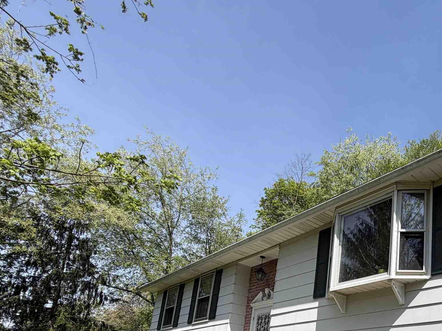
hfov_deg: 56.2
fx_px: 358
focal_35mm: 28
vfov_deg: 44.3
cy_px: 310
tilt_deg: +12.2
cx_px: 385
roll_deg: -2.1
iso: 20
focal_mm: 2.22
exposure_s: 1/770
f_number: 2.2
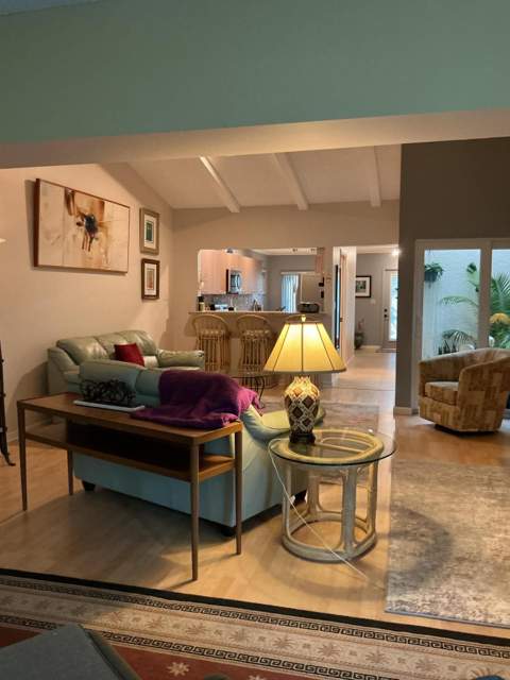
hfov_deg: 48.2
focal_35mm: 29
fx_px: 570
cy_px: 340
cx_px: 255
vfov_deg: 61.7
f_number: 1.8
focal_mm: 3
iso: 250
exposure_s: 1/60
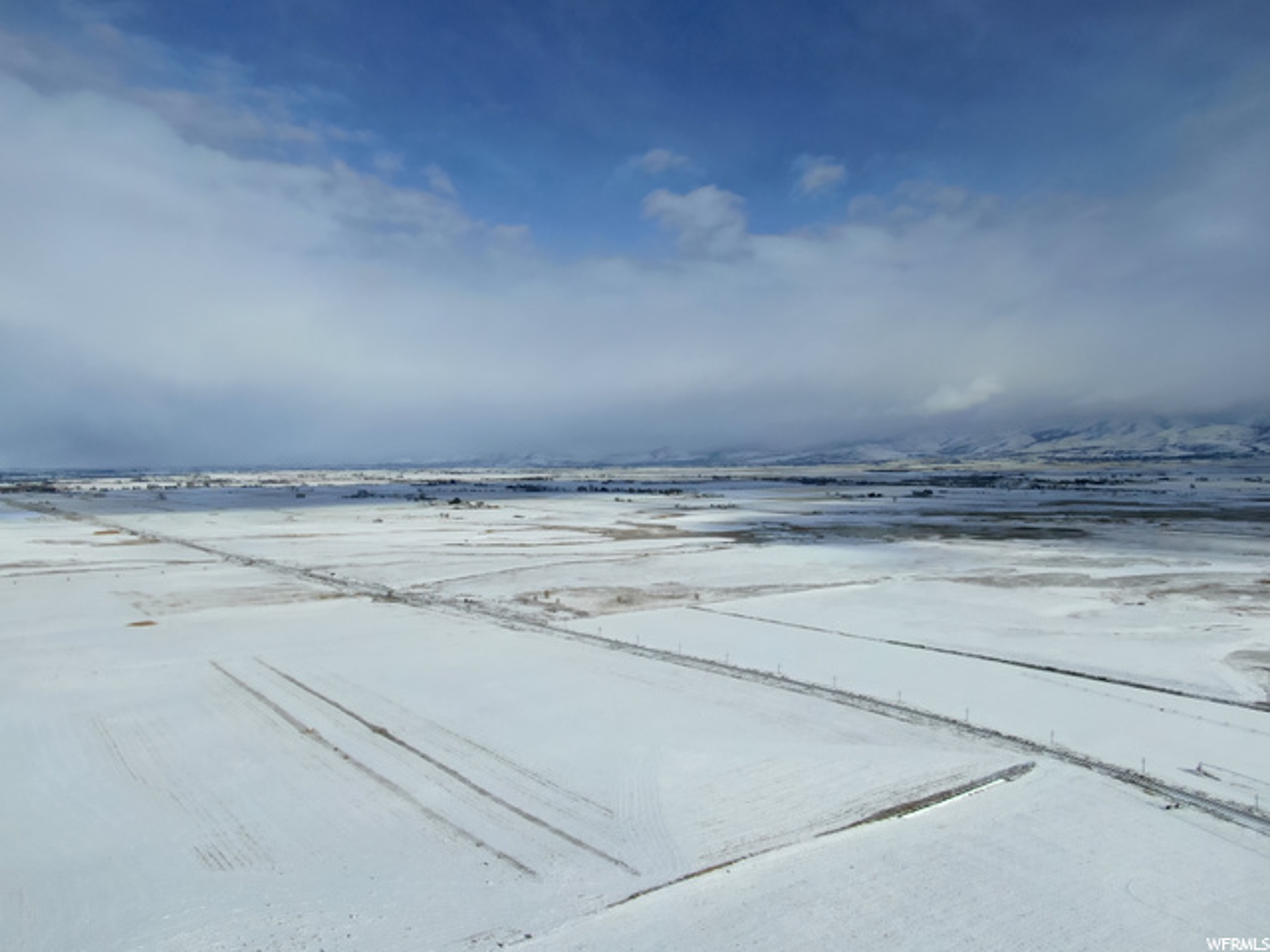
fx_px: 881
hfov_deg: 71.6
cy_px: 476
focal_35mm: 24
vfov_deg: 56.8
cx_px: 635
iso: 400
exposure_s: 1/4000
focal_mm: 4.39
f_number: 2.8
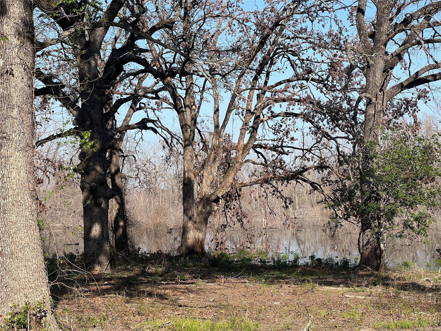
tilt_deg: +1.4
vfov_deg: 19.1
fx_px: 981
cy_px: 166
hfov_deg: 25.3
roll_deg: +1.7
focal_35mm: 77
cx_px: 220
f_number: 2.8
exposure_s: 1/564
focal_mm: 9
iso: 32
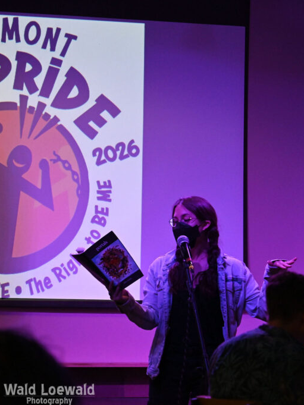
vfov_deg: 12.1
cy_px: 202
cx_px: 49
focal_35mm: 163
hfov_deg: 9.1
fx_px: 1905
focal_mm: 75
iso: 2500
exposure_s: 1/200
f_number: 4
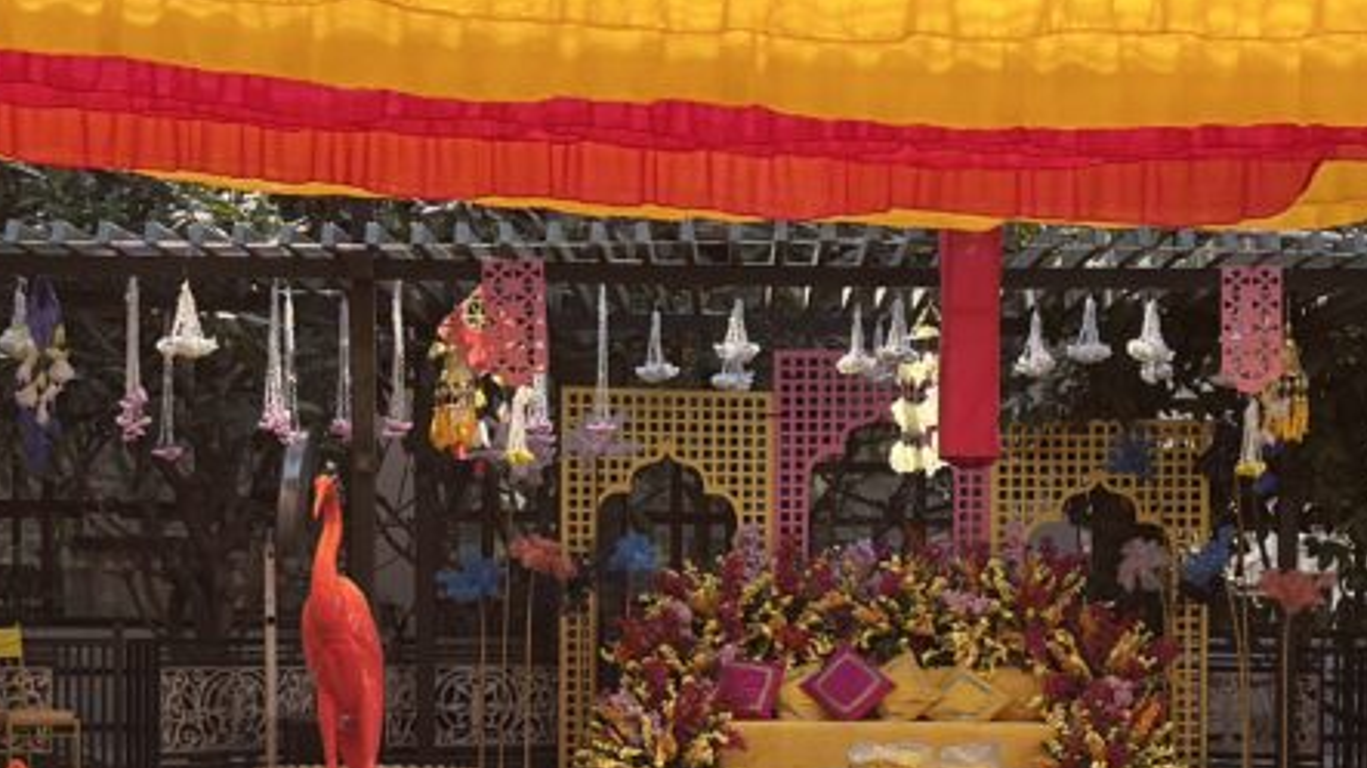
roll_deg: -0.9
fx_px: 4385
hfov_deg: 17.7
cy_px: 719
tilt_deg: -2.2
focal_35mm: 121
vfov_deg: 10.0
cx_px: 842
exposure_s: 1/803
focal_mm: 6.86
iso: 80
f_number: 1.78
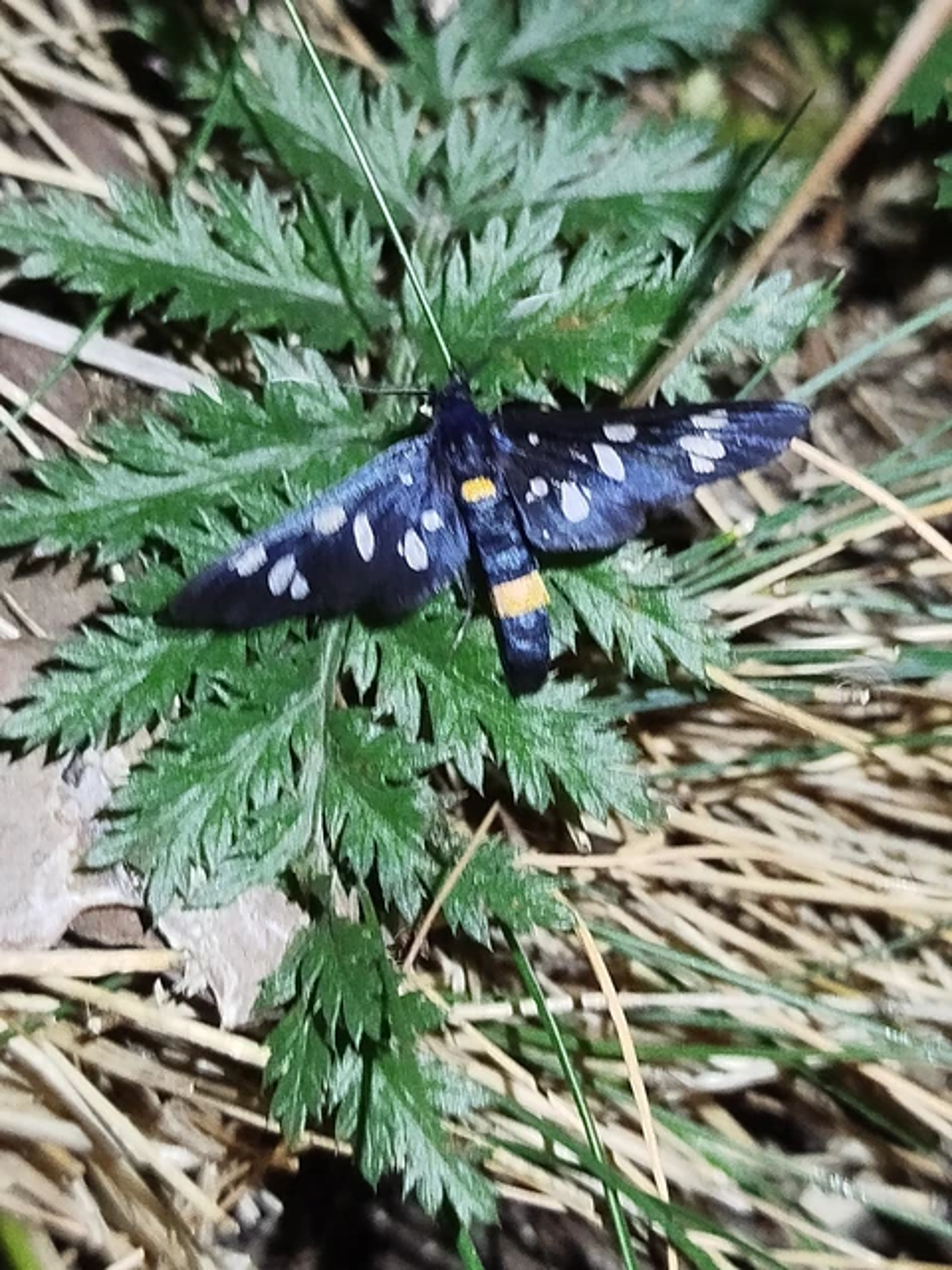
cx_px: 476
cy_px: 635
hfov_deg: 25.7
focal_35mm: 57
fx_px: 2090
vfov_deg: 33.8
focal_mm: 5.31
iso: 250
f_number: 1.7
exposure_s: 1/33
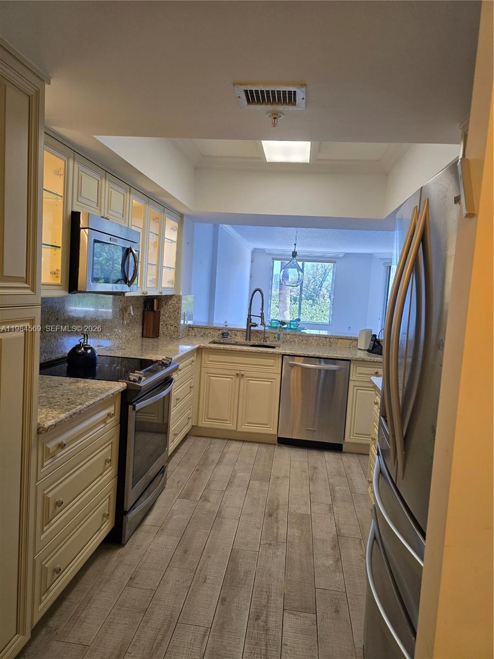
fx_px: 438
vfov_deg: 73.9
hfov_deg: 58.9
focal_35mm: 23
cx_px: 247
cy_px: 330
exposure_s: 1/120
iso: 100
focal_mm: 6.3
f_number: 1.7
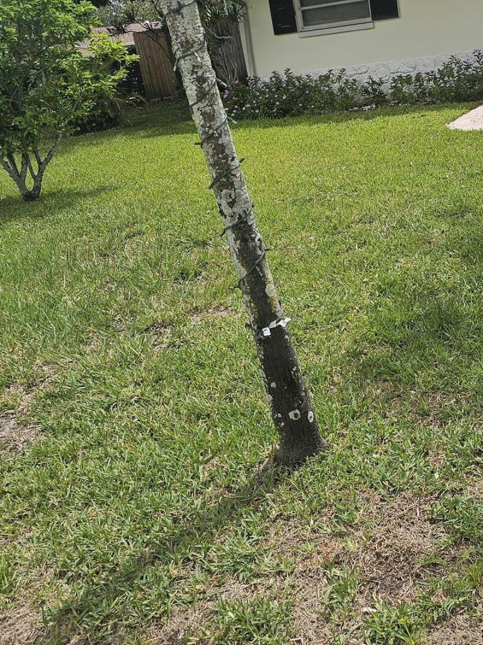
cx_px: 402
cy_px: 294
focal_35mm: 43
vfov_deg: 43.8
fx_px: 800
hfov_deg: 32.4
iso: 10
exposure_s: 1/796
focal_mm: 6.3
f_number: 1.7
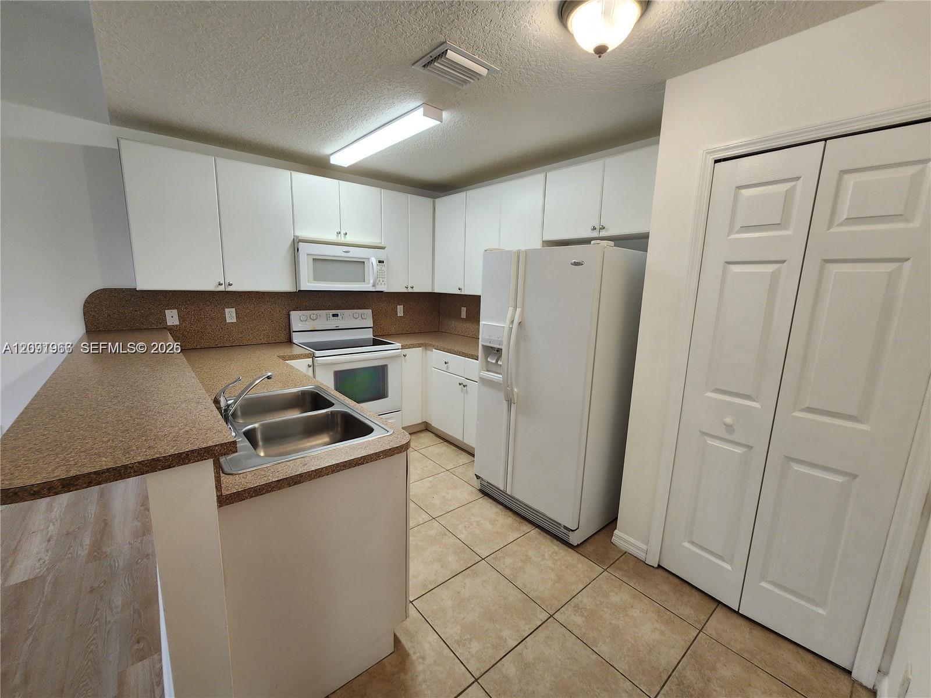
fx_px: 350
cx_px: 466
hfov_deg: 106.2
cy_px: 349
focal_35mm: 13
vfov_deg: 89.9
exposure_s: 1/60
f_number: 2.2
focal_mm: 2.2
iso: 80
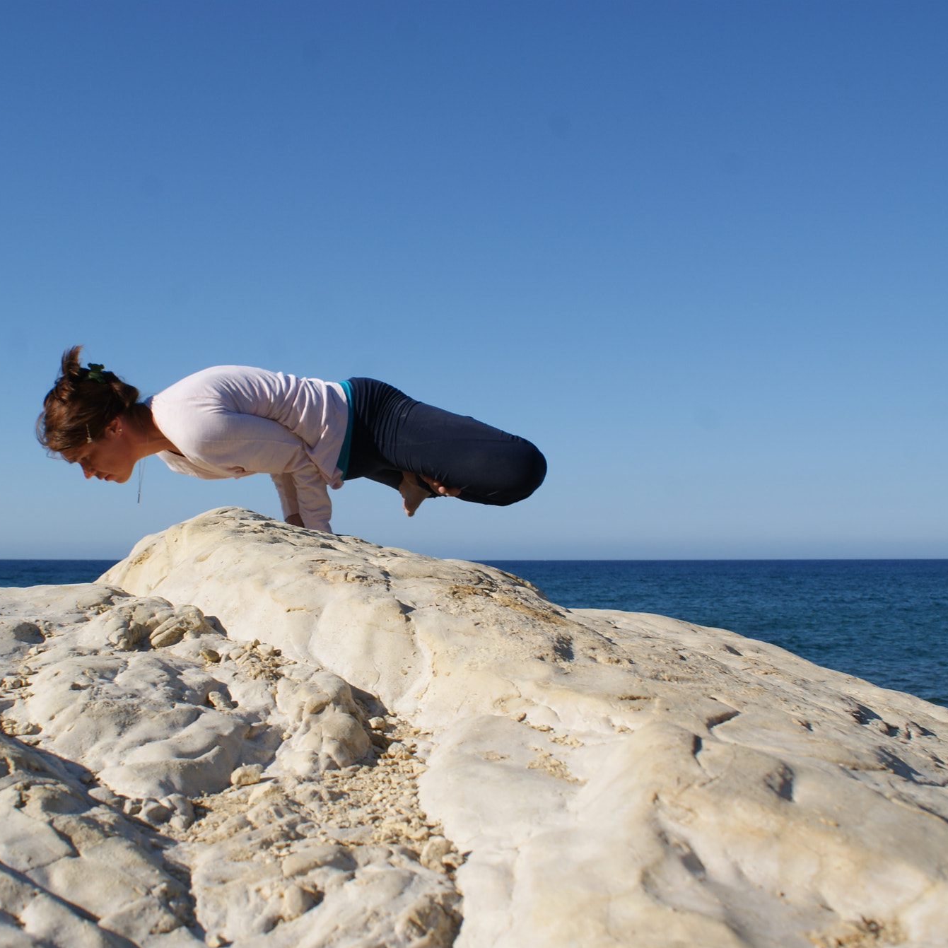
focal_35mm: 39
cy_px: 484
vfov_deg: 42.8
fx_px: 1208
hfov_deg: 42.6
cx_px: 363
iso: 100
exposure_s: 1/250
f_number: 10
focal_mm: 20
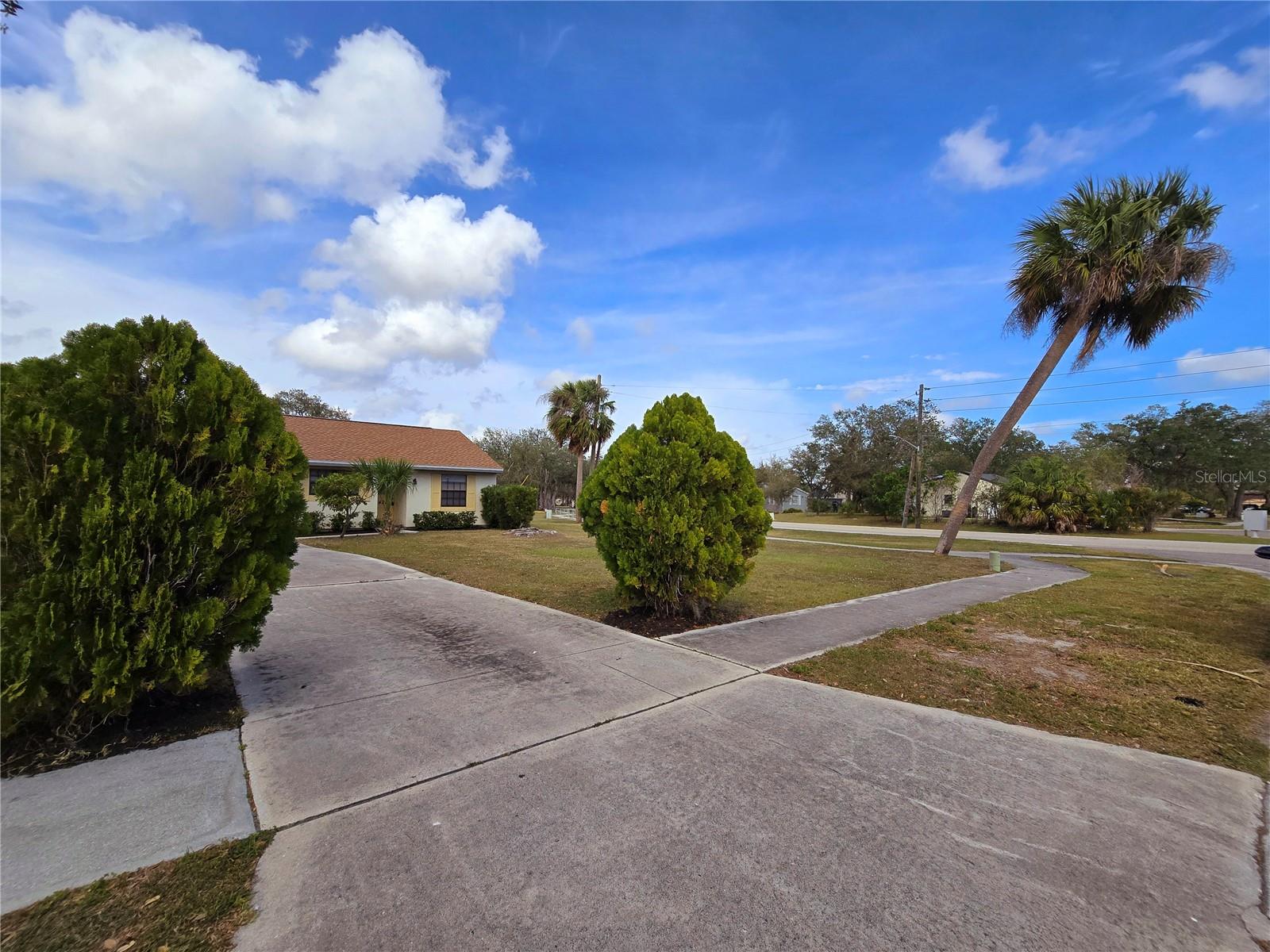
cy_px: 476
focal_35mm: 13
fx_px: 477
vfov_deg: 89.9
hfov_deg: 106.2
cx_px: 635
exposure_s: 1/2500
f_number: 2.2
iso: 50
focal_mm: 2.2
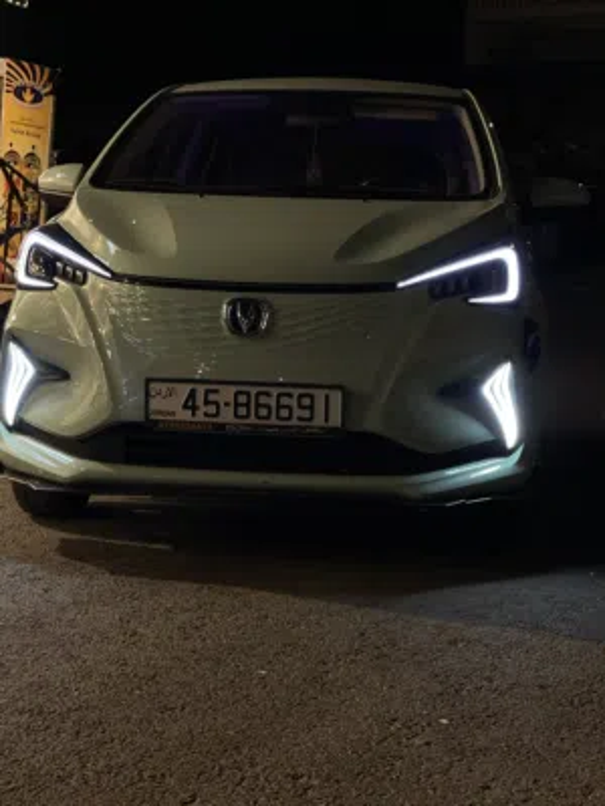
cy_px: 403
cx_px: 302
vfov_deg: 30.3
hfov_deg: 22.9
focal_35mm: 64
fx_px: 1491
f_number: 2.2
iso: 400
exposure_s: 1/33
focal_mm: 7.5
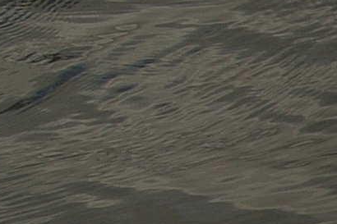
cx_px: -551
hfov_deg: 1.9
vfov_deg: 1.3
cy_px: -154
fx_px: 10273
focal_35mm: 1098
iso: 200
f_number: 11
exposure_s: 1/750
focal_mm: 125
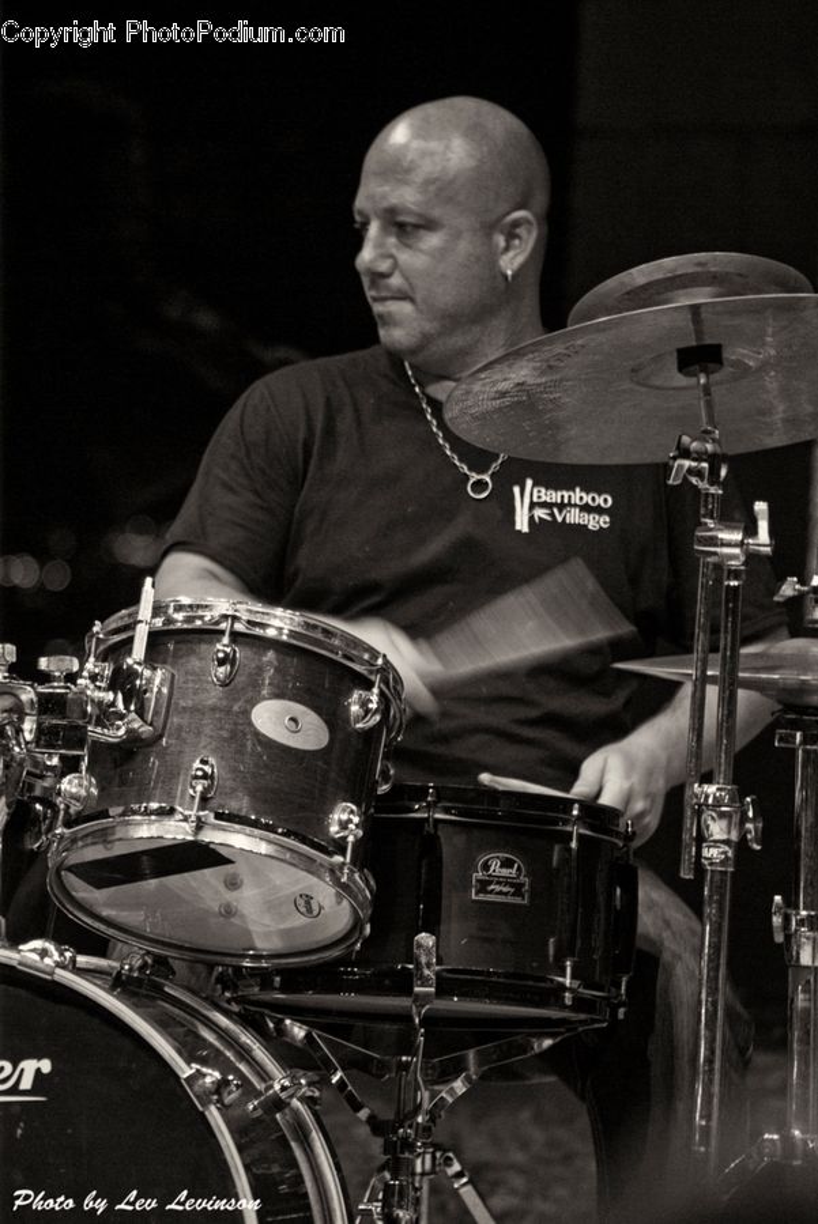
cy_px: 612
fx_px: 5515
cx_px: 409
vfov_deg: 12.7
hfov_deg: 8.5
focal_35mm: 162
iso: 800
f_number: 4.5
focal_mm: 108
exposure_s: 1/30
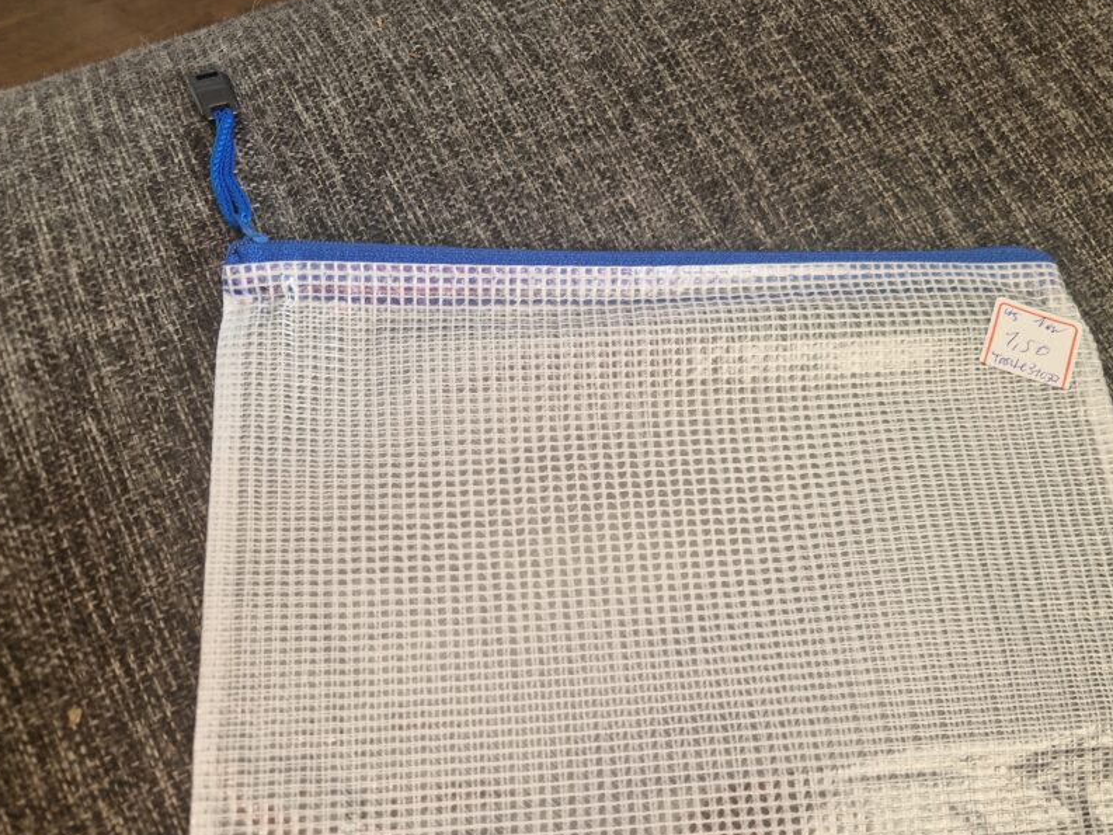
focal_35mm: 29
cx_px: 571
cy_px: 516
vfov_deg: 47.8
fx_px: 933
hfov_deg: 61.6
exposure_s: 1/304
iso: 50
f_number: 1.8
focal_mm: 5.4
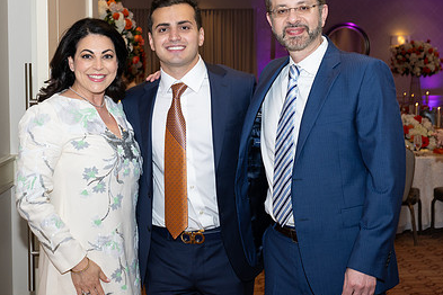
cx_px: 218
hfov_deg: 32.4
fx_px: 763
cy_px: 124
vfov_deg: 21.9
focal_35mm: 62
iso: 800
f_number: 5.6
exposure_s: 1/100
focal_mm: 42
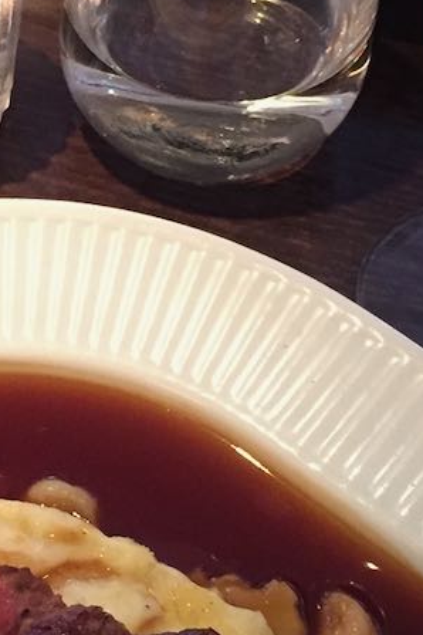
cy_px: 357
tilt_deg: -53.9
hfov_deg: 15.0
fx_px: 1586
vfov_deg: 22.6
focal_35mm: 90
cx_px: 14
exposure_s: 1/17
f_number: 2.2
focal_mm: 4.15
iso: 320
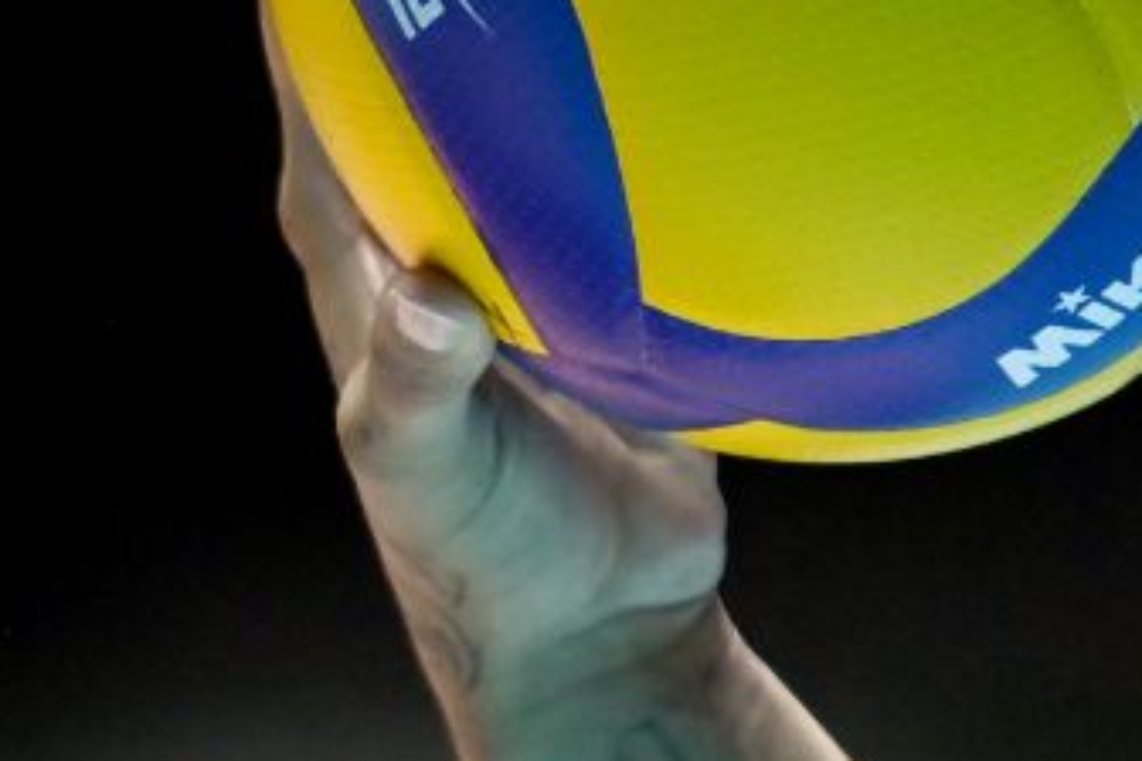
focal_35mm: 1335
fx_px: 42346
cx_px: -588
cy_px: 1043
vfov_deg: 1.0
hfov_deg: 1.5
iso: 5000
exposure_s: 1/1250
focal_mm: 280
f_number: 4
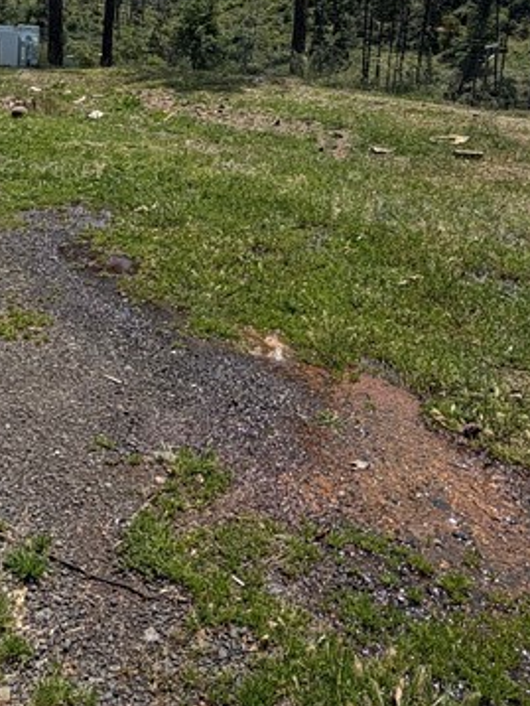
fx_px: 816
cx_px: 116
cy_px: 126
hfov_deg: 35.0
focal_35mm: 40
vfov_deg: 44.2
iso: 20
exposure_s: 1/1105
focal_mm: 2.22
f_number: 2.2
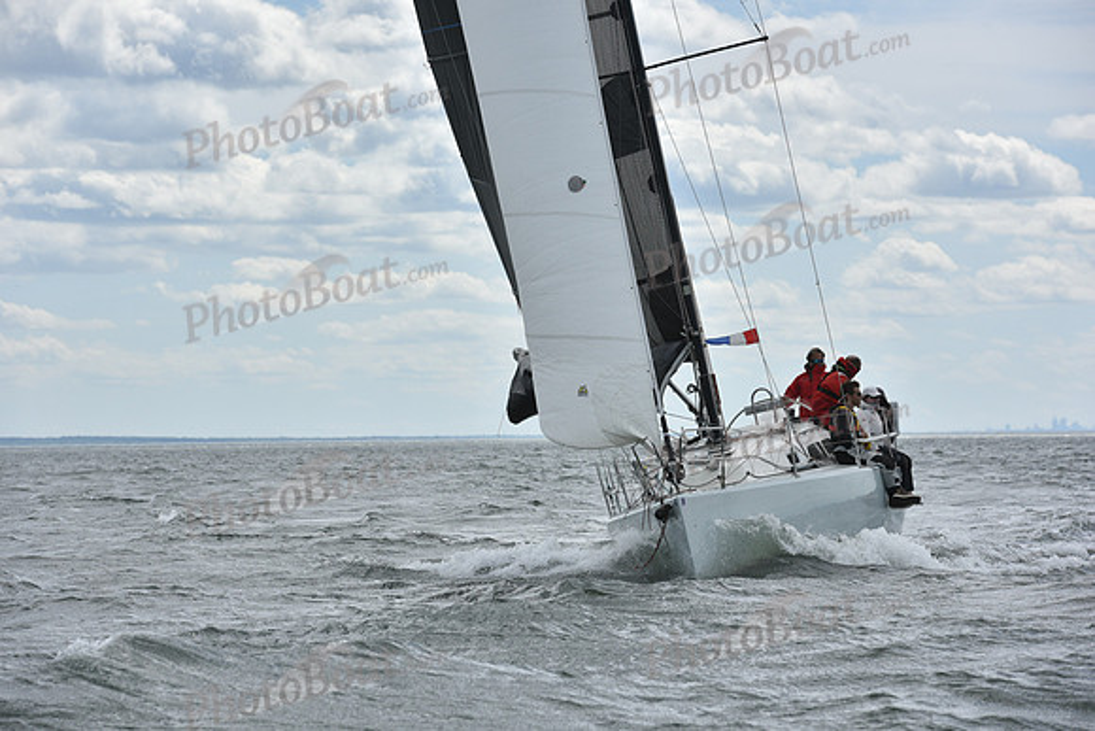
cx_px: 548
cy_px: 366
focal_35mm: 170
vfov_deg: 8.1
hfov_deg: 12.1
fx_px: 5172
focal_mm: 170
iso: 320
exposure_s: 1/1250
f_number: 9
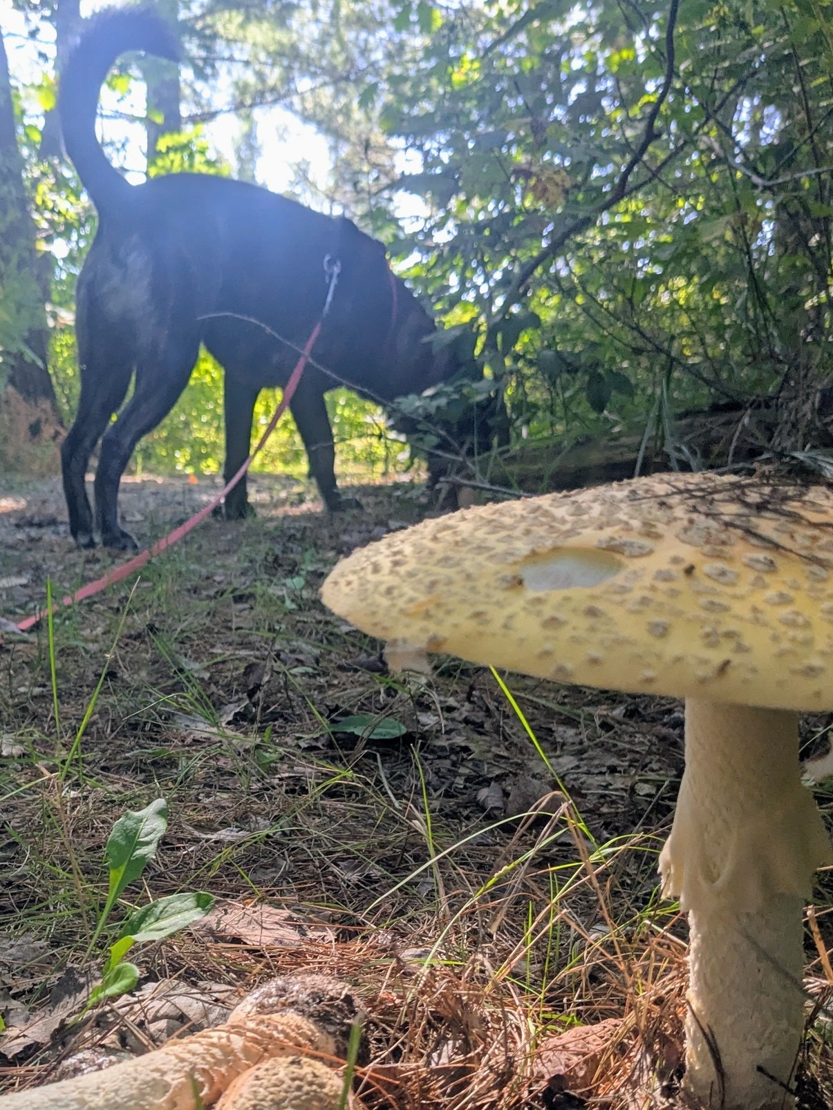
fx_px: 866
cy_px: 555
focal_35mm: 27
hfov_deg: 51.3
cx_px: 416
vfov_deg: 65.3
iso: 67
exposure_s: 1/244
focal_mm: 4.38
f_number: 1.73
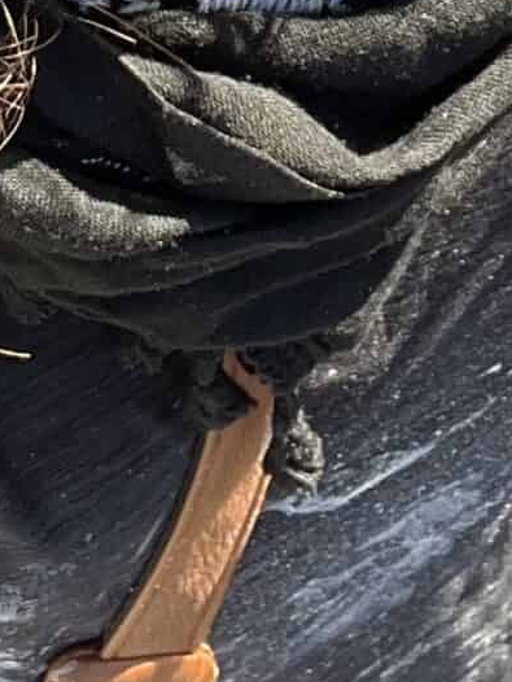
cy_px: -765
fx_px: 2877
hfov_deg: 10.1
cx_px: 79
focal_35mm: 146
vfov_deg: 11.8
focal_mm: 2.71
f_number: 2.2
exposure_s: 1/121
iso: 25
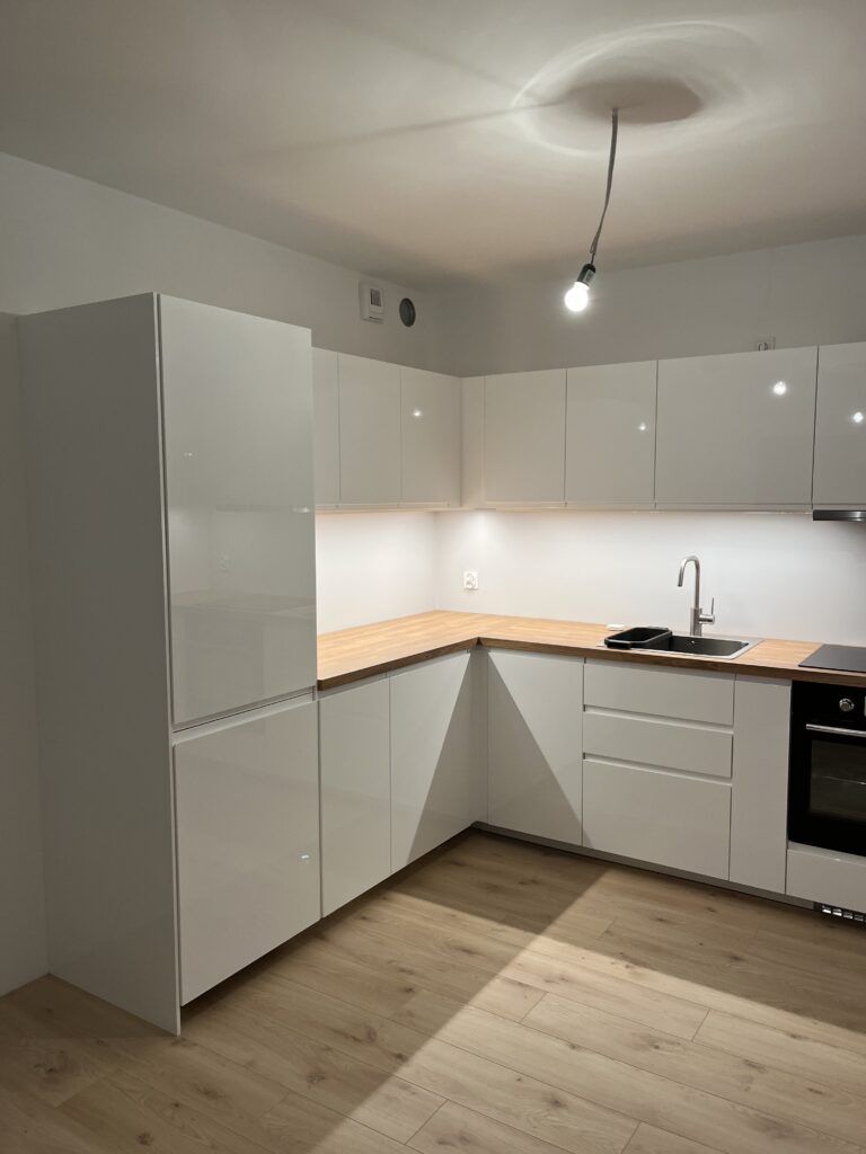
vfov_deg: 67.3
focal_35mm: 26
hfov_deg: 53.1
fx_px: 867
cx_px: 433
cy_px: 577
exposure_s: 1/100
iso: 100
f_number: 1.6
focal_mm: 5.1
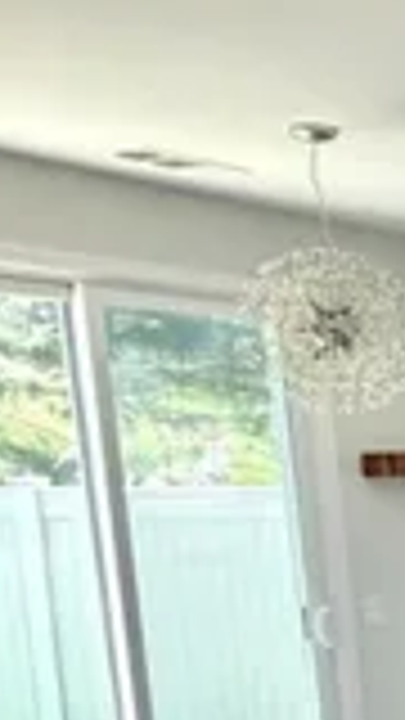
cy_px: 630
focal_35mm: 71
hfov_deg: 11.1
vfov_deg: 28.7
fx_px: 1355
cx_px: 1208
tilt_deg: -6.7
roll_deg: +1.4
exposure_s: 1/120
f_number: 2.2
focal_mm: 2.22
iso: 125
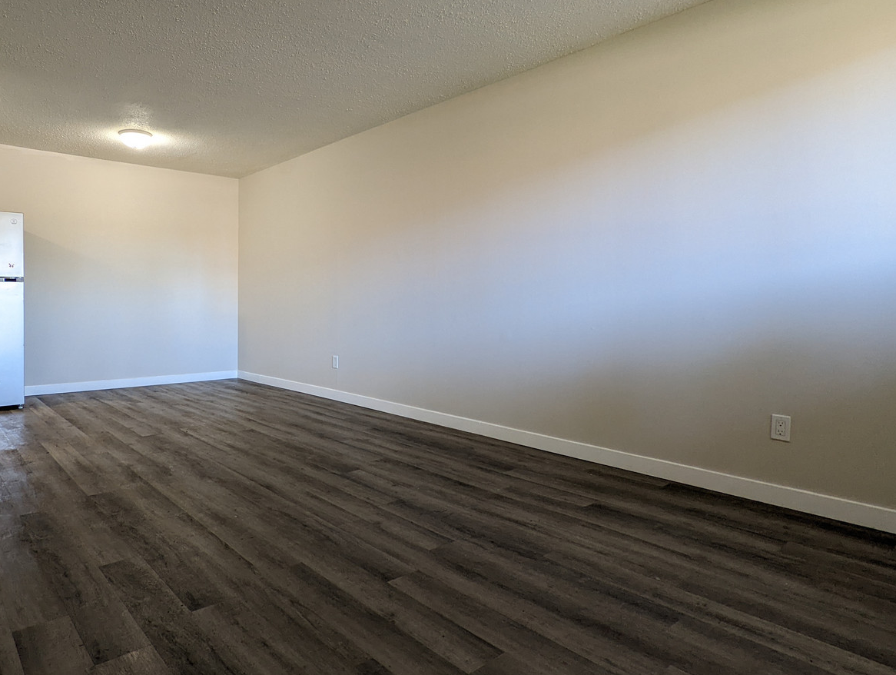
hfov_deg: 77.4
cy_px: 304
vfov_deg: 63.4
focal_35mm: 21
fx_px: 544
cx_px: 332
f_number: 2.2
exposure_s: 1/24
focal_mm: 2.35
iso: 174
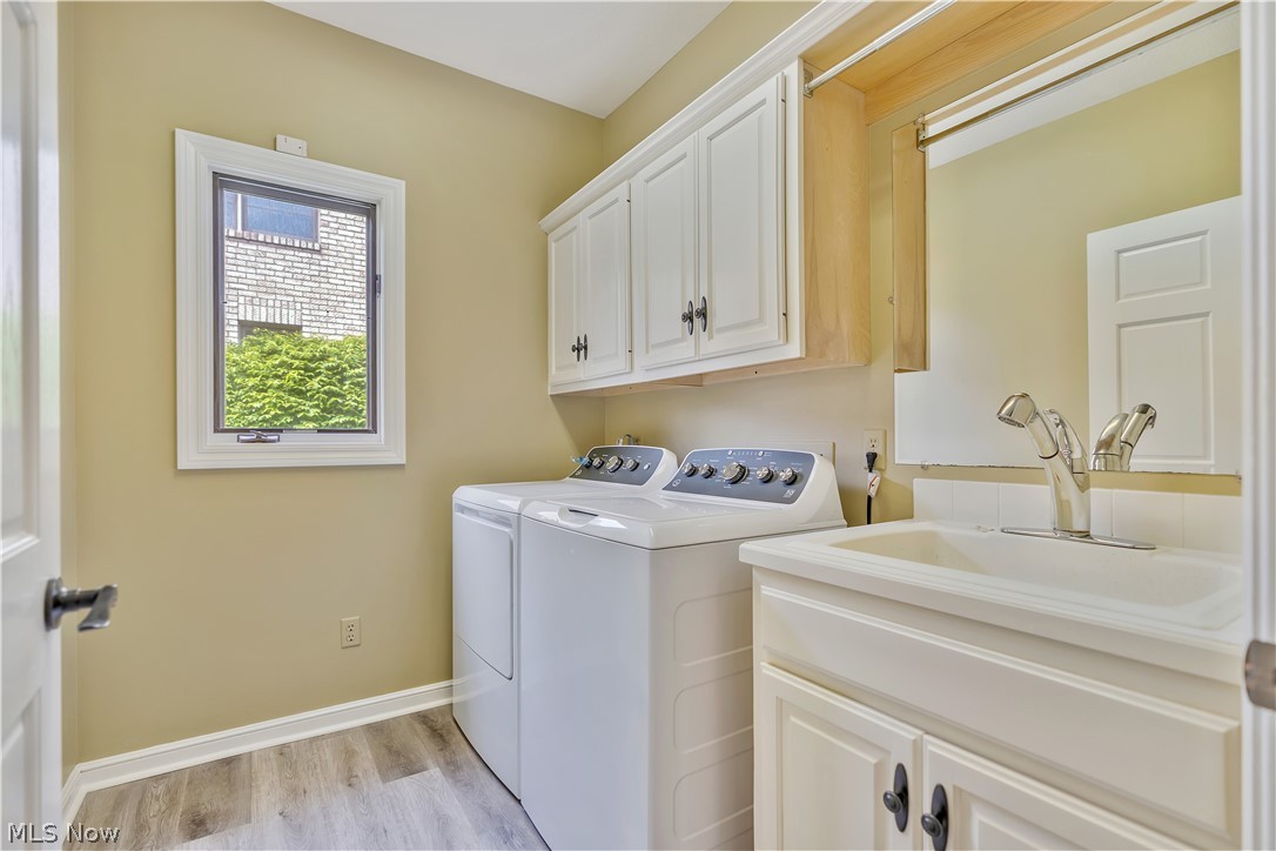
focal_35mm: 16
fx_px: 567
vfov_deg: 73.7
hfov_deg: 96.7
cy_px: 426
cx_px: 638
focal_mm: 16
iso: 400
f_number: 3.2
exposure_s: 1/40
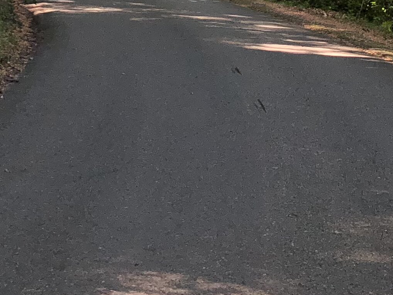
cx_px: 216
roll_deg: -1.3
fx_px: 1249
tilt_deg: +8.0
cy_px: -251
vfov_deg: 12.2
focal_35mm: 110
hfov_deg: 17.9
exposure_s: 1/120
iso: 25
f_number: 1.8
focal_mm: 4
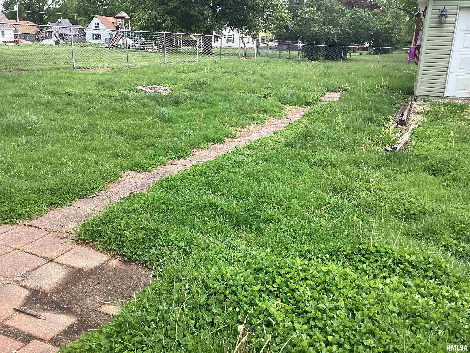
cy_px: 176
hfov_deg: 58.4
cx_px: 235
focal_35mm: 31
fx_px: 421
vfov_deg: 45.4
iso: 25
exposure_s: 1/360
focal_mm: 3.3
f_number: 2.4
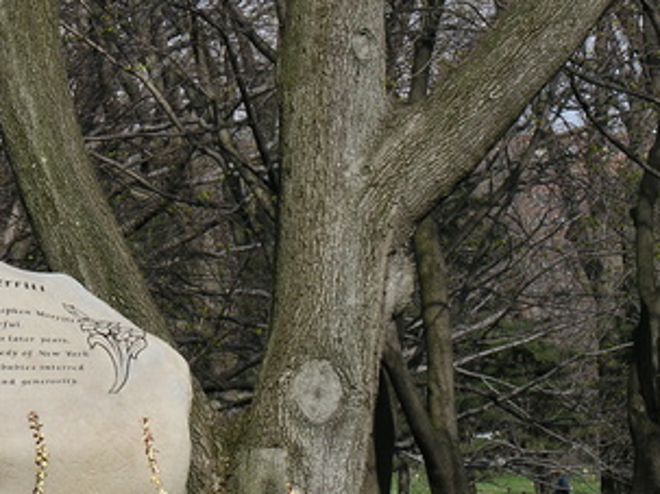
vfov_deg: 5.5
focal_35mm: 272
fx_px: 5184
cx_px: 52
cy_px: 65
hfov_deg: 7.3
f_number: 5.2
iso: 50
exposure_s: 1/302
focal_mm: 26.5
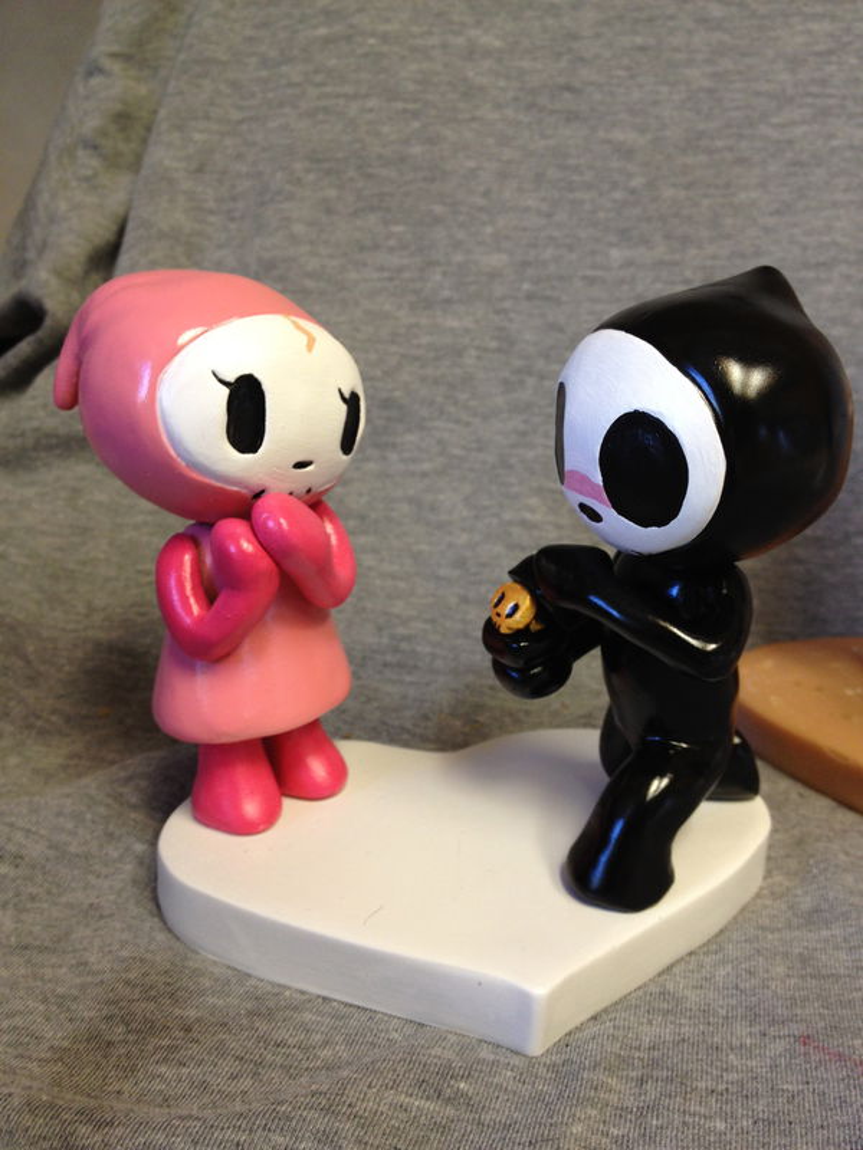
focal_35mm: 35
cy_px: 575
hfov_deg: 40.7
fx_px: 1163
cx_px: 432
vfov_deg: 52.6
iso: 100
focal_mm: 4.28
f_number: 2.4
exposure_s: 1/20
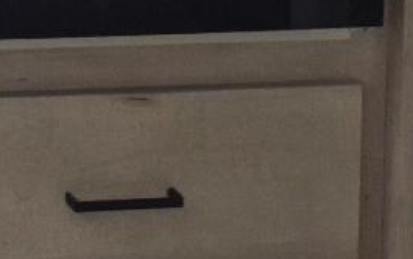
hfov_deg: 12.1
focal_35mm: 147
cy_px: -584
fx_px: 1656
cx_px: -489
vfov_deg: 7.6
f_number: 1.8
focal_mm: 5.4
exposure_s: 1/182
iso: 200
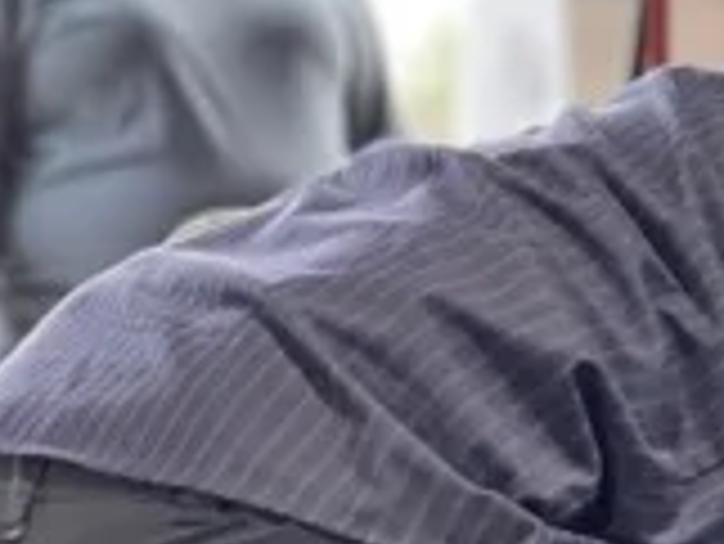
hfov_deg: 7.5
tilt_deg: -2.1
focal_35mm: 254
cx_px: 1381
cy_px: 405
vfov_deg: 5.9
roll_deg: +1.7
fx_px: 5316
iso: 100
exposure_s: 1/121
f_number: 2.2
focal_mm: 7.5
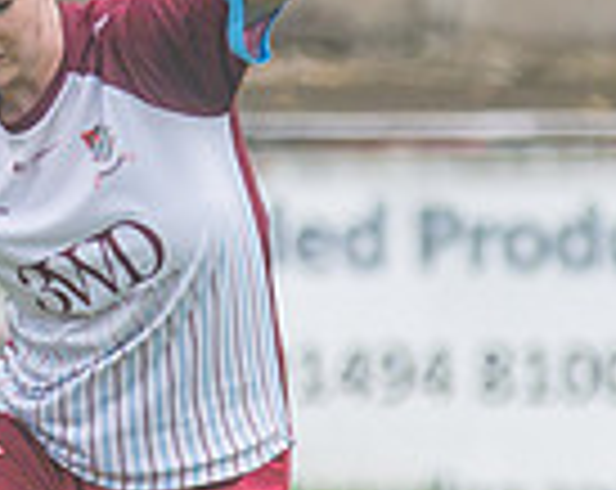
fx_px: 42279
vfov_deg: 0.7
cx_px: -684
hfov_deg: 0.8
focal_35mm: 2324
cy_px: 320
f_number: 2.8
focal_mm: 180
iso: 500
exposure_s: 1/1600
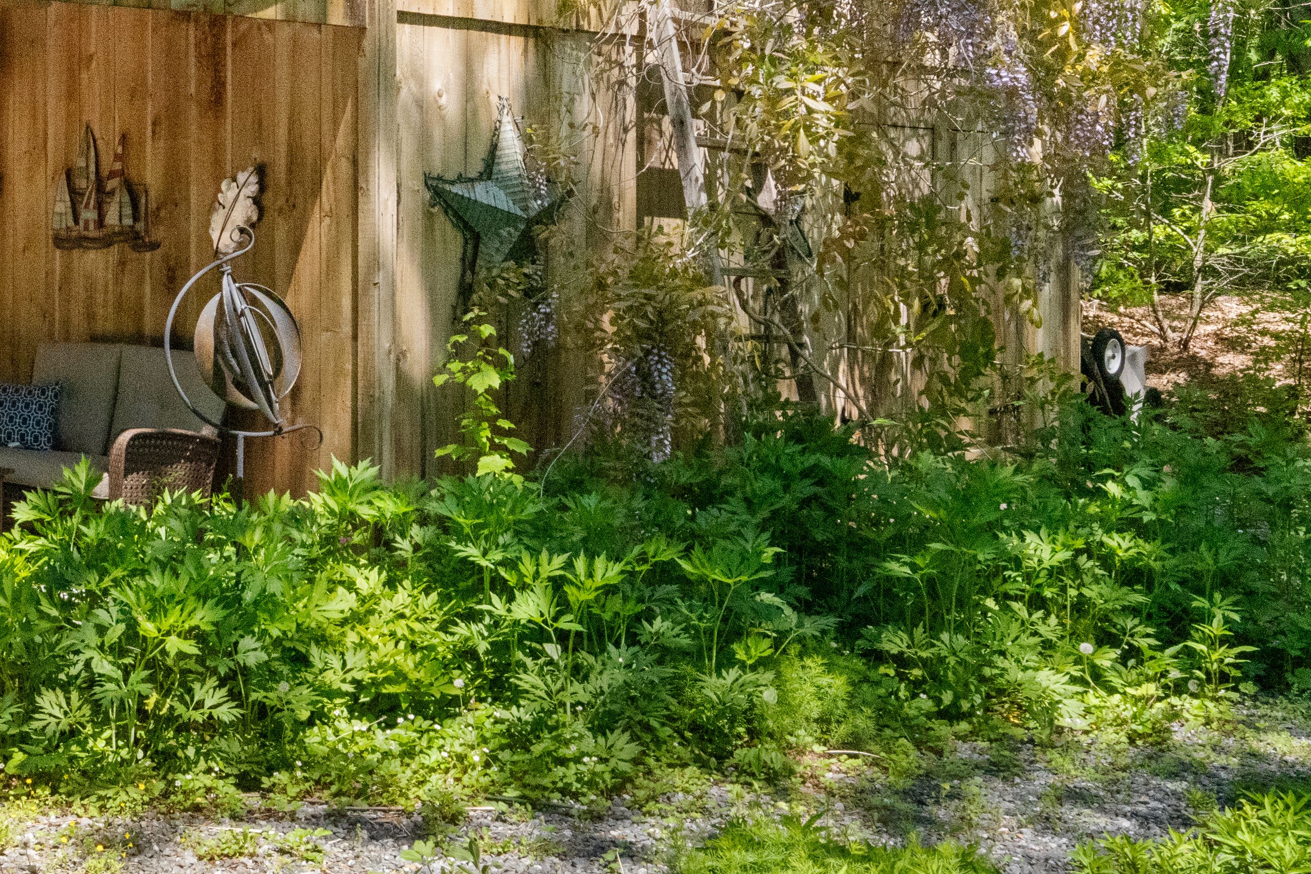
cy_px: 202
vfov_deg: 26.0
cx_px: 5
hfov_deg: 35.1
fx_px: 1868
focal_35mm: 51
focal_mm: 15.7
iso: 3200
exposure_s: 1/1250
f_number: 11
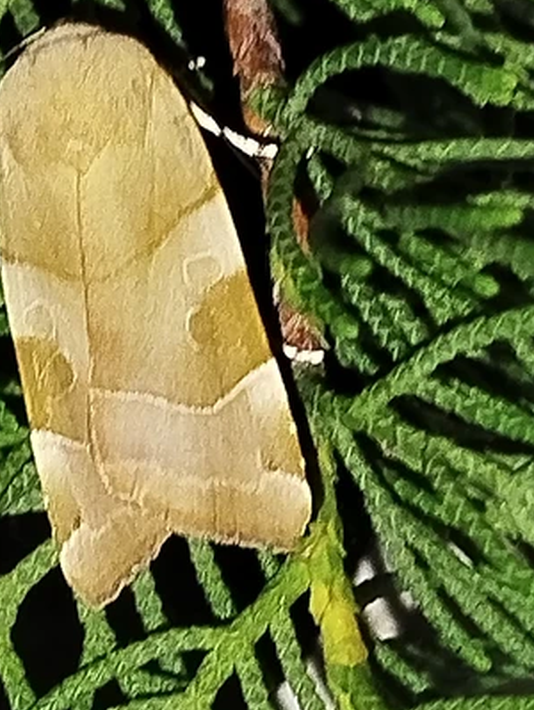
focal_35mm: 157
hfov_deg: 9.4
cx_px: 116
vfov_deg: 12.6
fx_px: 3224
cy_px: 374
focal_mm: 5.31
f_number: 1.7
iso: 320
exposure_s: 1/33
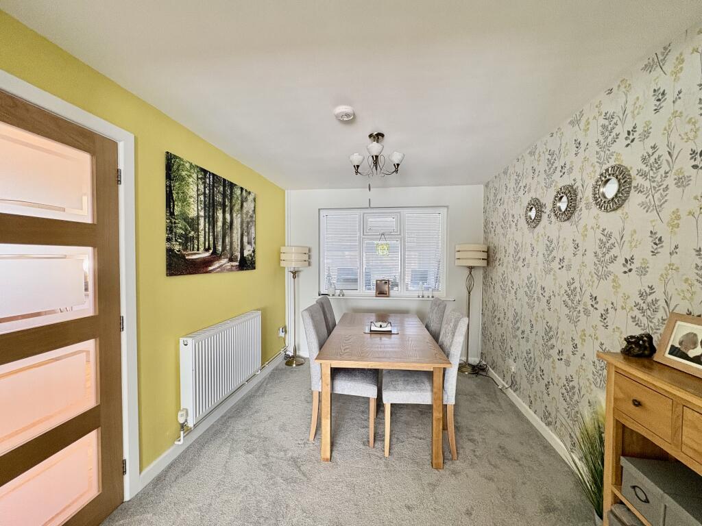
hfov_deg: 102.1
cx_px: 351
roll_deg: -0.5
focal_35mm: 14
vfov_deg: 85.7
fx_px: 284
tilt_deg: -0.2
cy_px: 263
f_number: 2.2
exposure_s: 1/60
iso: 400
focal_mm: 2.22
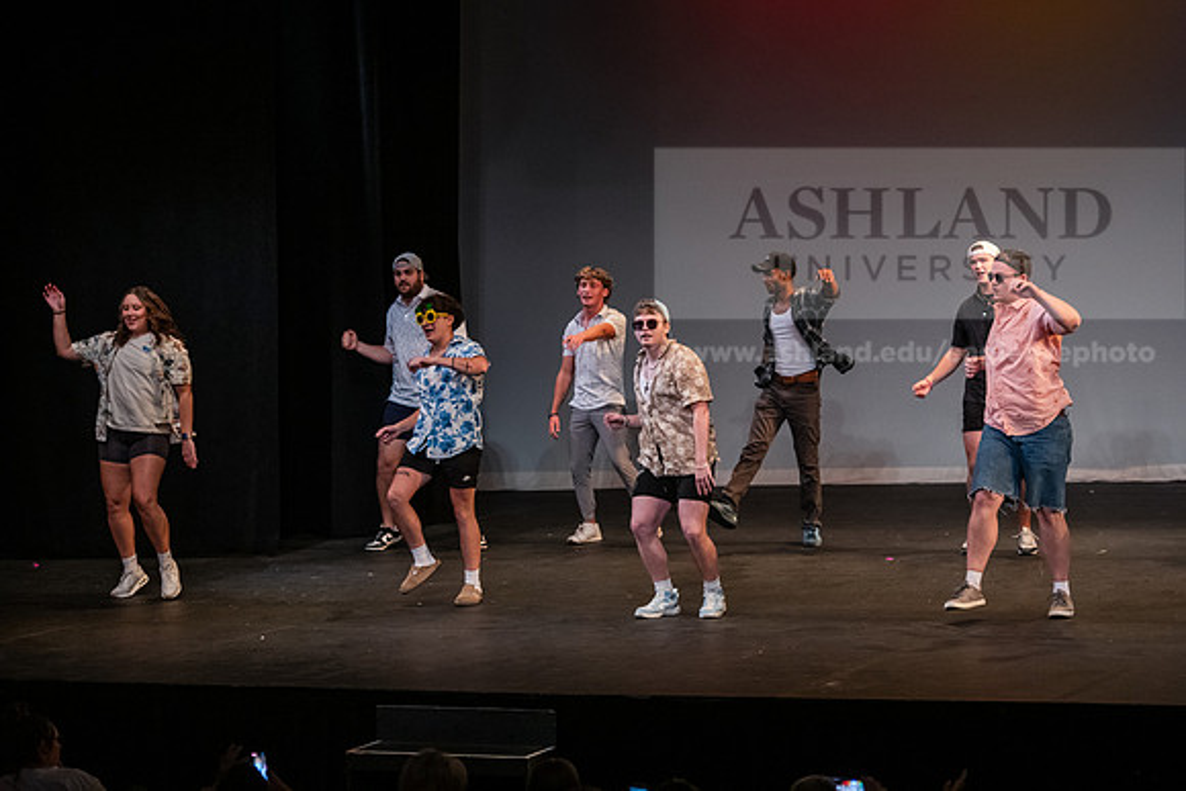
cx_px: 593
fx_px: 3954
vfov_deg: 11.4
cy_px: 396
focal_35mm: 120
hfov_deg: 17.1
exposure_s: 1/250
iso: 4000
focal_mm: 120
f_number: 3.2
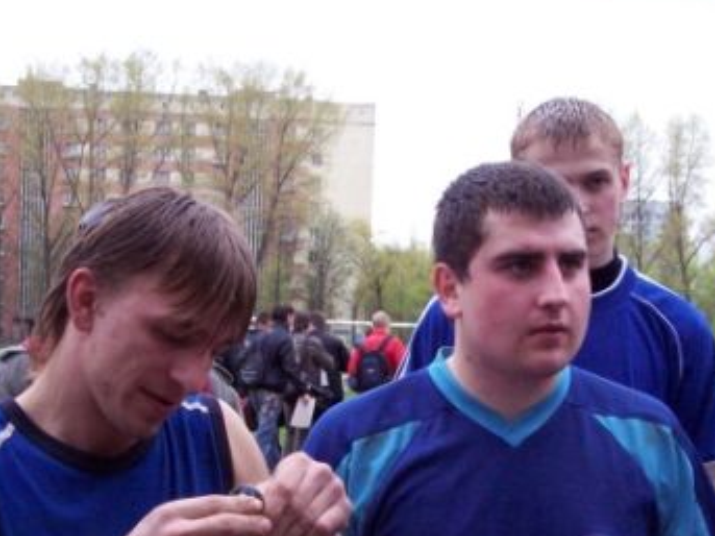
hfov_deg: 23.0
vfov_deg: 17.3
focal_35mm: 85
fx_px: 1755
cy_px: 407
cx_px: 429
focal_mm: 10.7
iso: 400
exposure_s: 1/90
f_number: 3.4
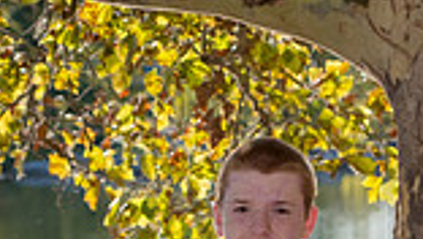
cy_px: 454
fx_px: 2705
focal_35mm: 241
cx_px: 277
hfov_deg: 8.9
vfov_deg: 5.0
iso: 400
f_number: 6.3
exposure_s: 1/640
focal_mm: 80
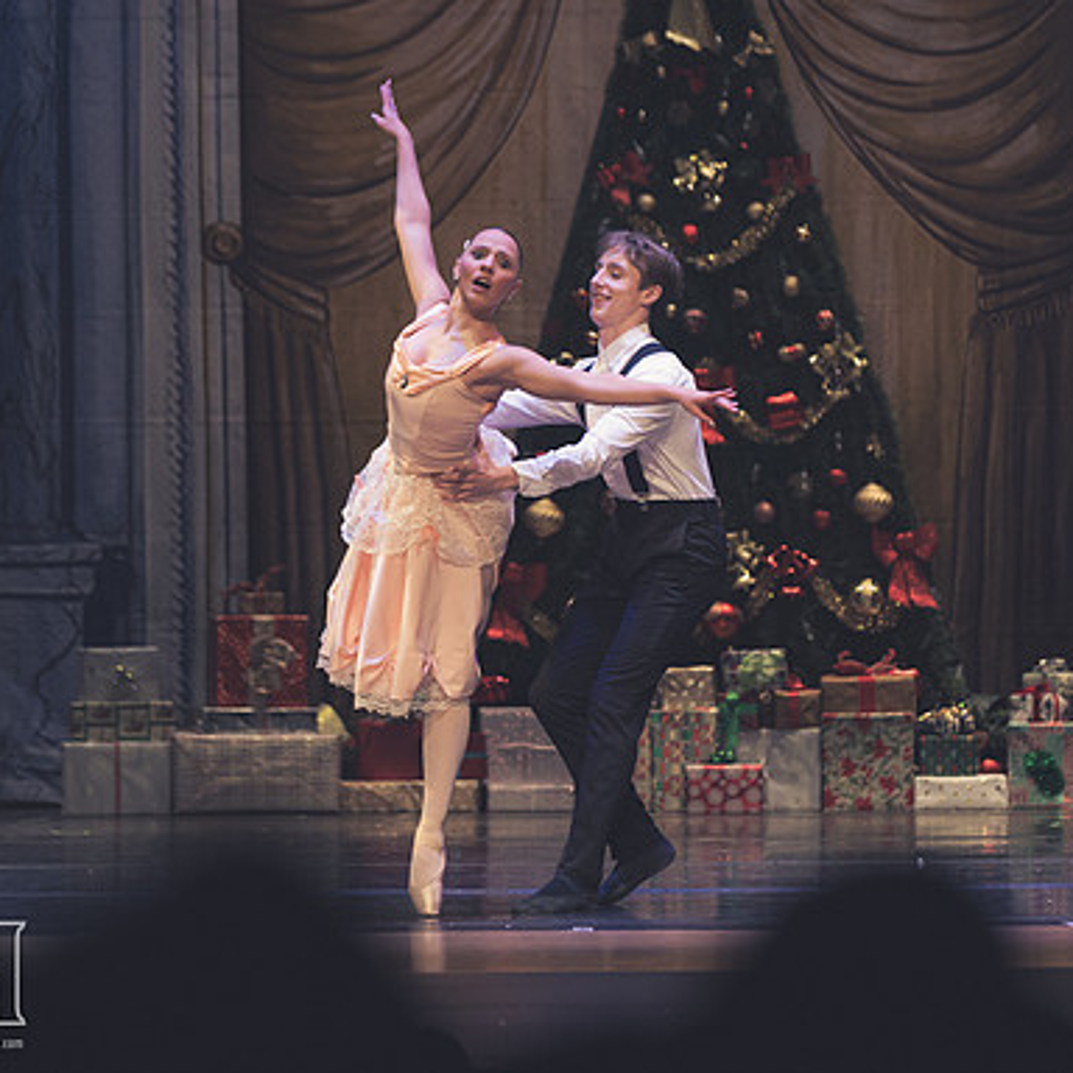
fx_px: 10135
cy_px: 536
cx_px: 648
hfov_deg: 6.1
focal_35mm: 289
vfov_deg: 6.1
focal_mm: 150
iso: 560
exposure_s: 1/320
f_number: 2.8
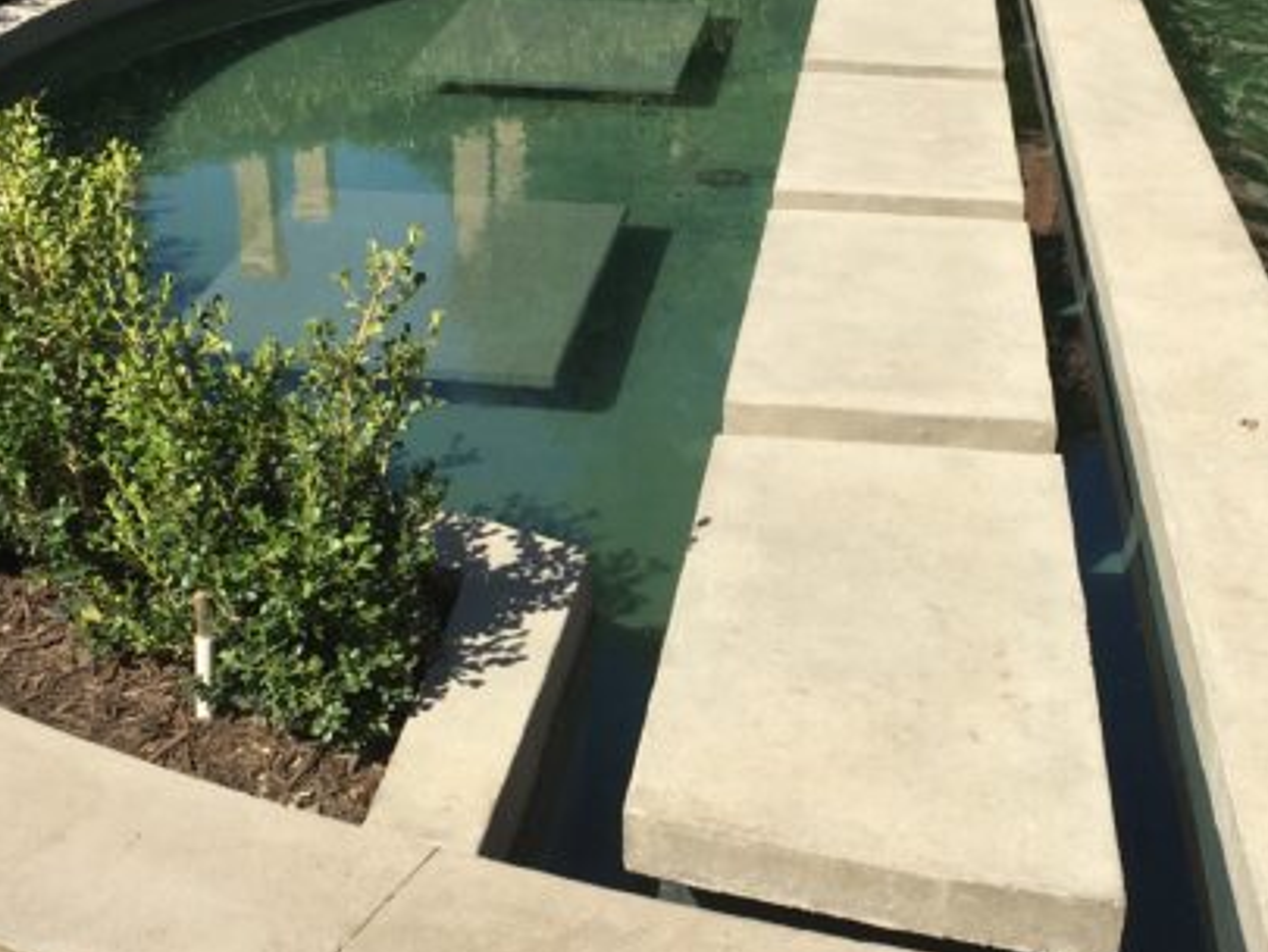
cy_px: 473
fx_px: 2015
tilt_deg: -23.8
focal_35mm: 55
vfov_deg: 26.6
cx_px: 792
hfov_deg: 34.7
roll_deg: -1.1
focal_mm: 4.15
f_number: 2.2
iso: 25
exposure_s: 1/1672
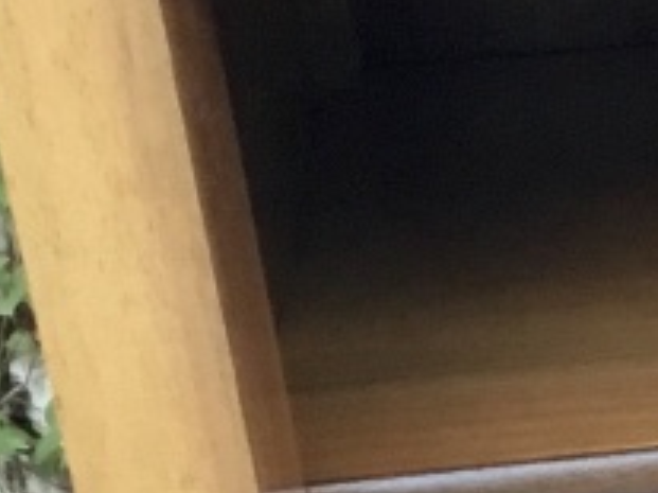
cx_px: 1720
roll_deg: +1.1
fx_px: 3420
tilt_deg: -20.6
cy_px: 509
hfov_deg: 9.4
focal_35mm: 180
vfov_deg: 8.2
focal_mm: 3.3
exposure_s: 1/33
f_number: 2.4
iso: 125
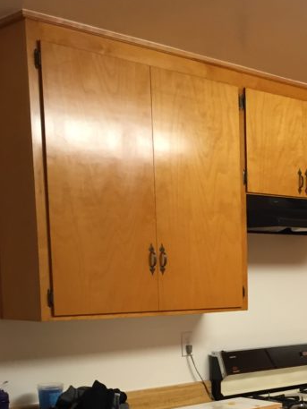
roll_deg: +0.7
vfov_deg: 28.7
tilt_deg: -5.3
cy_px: 366
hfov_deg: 21.9
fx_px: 768
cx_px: 300
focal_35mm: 65
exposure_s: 1/30
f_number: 2.2
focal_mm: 4.15
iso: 100
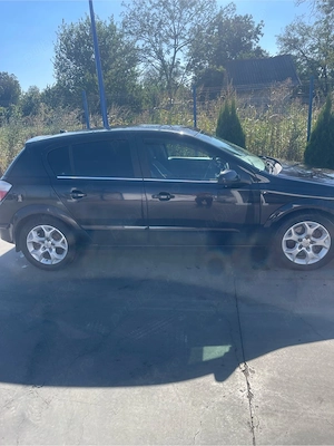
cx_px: 167
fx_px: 322
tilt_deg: -16.9
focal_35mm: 25
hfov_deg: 54.9
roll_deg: +4.0
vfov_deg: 69.4
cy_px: 223
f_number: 1.6
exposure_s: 1/1597
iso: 32
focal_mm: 5.1
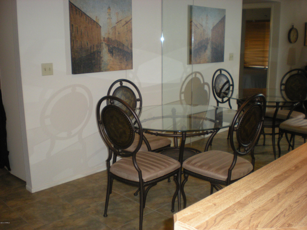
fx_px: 337
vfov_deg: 37.7
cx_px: 154
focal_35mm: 38
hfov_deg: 49.0
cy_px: 115
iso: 220
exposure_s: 1/60
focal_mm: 6.3
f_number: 3.1
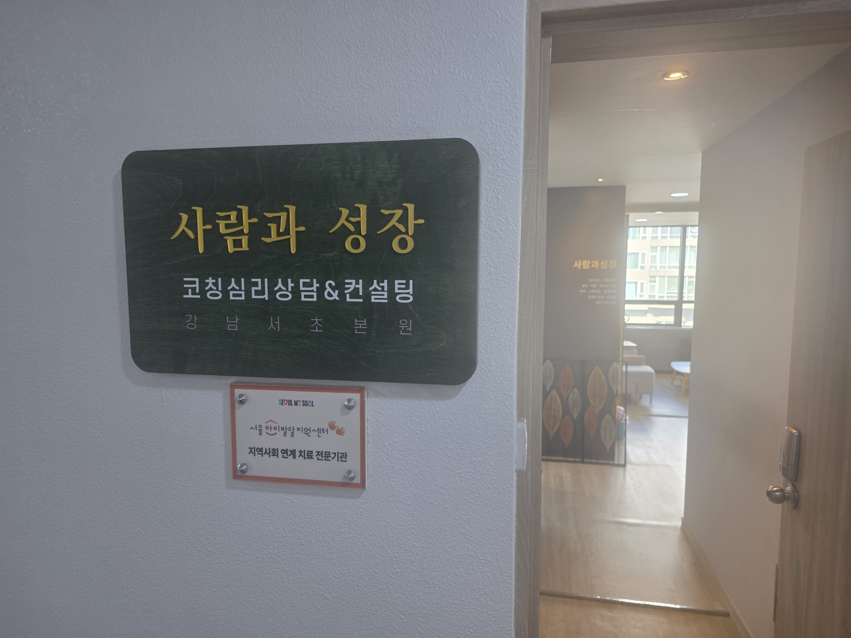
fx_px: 565
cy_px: 319
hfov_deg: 73.9
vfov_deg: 58.9
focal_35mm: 23
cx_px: 426
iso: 80
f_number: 1.7
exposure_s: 1/120
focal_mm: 6.25
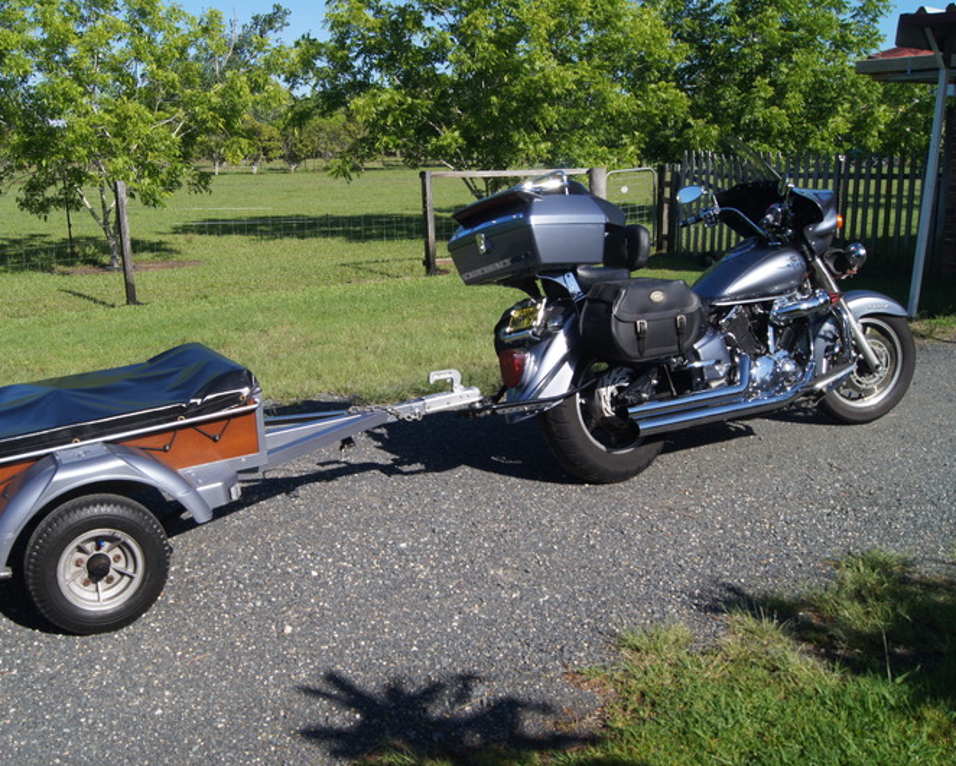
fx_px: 962
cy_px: 383
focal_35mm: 34
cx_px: 410
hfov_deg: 52.6
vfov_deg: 43.4
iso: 100
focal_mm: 20
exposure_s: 1/160
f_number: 10
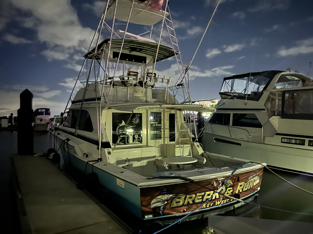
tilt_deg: -0.8
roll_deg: -0.5
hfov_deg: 67.3
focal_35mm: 26
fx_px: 235
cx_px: 156
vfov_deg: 53.1
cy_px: 117
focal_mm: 5.7
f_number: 1.5
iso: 2500
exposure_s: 1/5
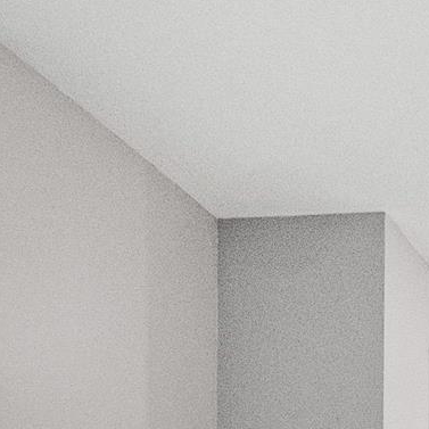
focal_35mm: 104
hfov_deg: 15.2
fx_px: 1458
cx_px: 690
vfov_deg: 14.6
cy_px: 775
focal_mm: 10
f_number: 4
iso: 500
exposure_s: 1/80
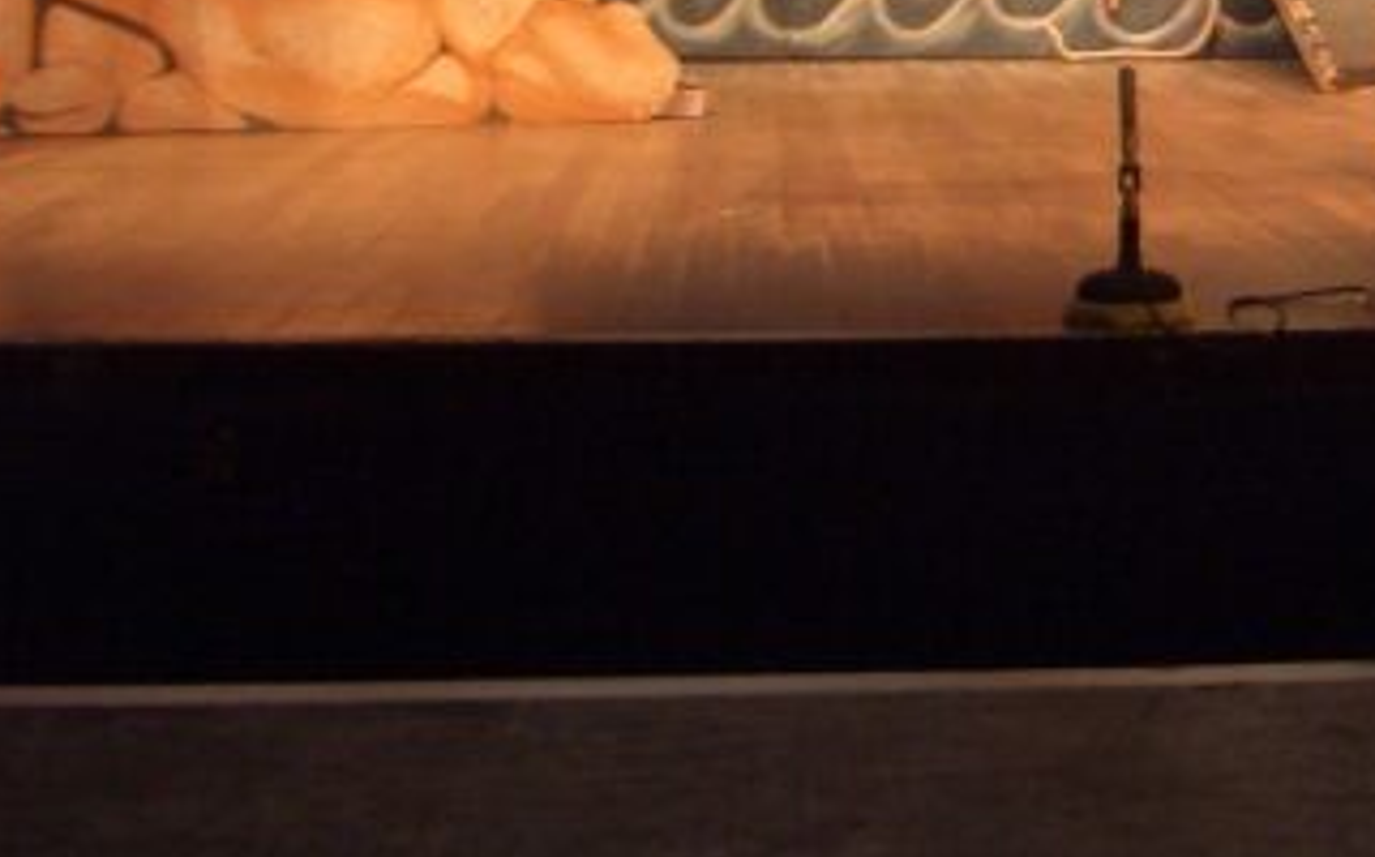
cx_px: 1474
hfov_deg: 20.2
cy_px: -343
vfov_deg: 12.6
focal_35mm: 99
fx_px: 3707
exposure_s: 1/50
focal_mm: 8
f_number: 2.8
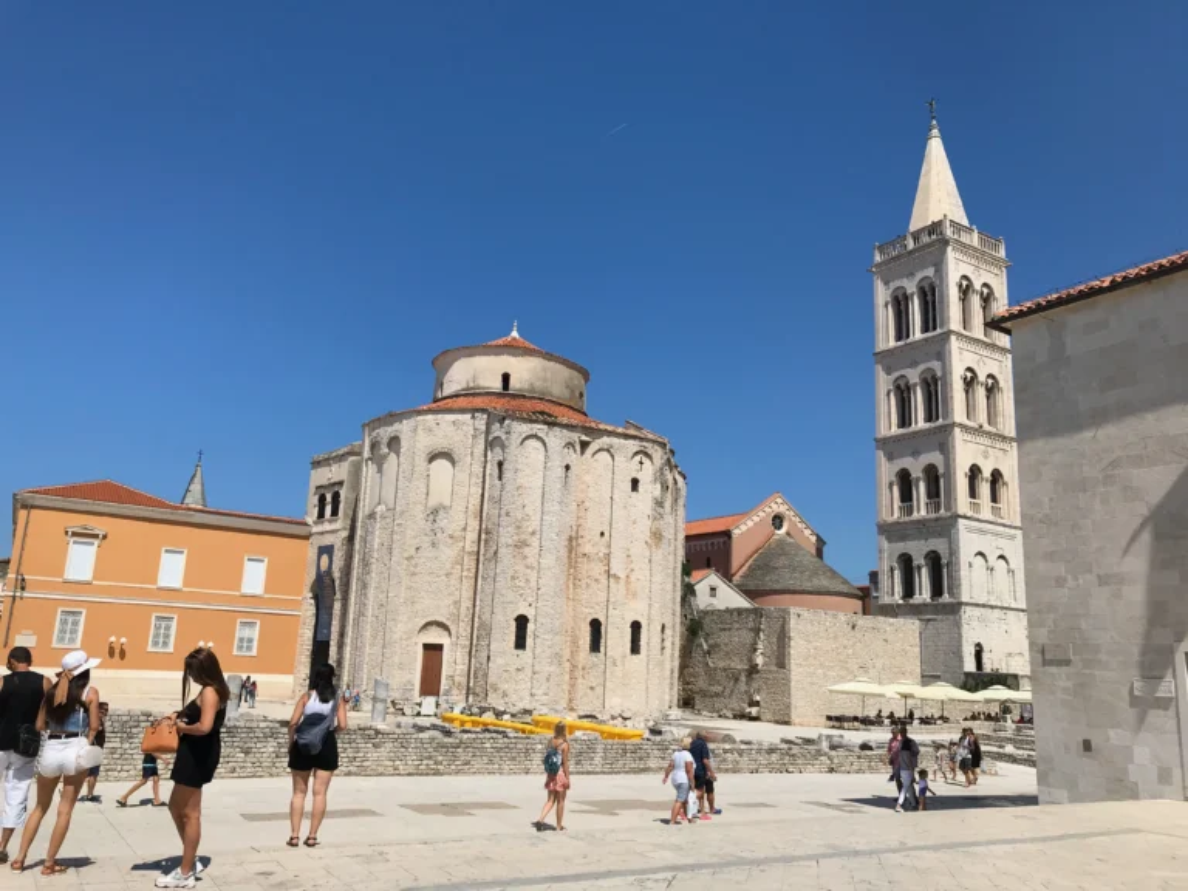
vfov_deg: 49.7
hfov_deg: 63.4
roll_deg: -2.4
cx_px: 594
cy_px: 446
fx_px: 961
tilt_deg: +13.4
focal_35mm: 28
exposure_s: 1/5051
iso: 25
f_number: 1.8
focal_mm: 3.99
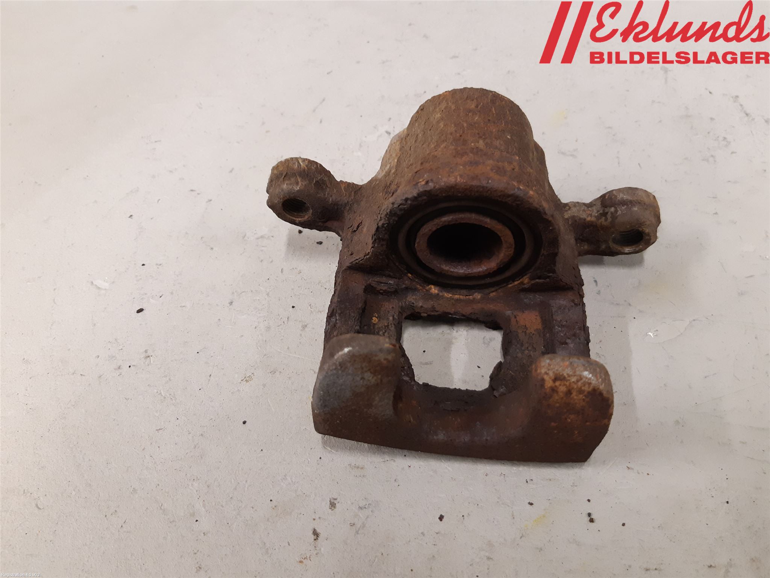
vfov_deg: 53.1
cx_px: 385
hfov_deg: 67.3
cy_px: 289
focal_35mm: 26
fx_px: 578
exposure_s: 1/50
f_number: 1.7
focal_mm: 3.93
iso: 250
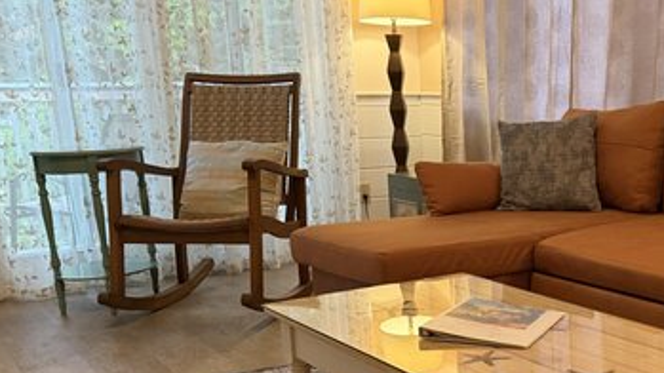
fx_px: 845
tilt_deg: -16.5
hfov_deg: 40.5
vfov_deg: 24.2
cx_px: 561
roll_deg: -0.3
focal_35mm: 48
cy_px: 333
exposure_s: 1/60
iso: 640
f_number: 1.78
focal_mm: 6.76
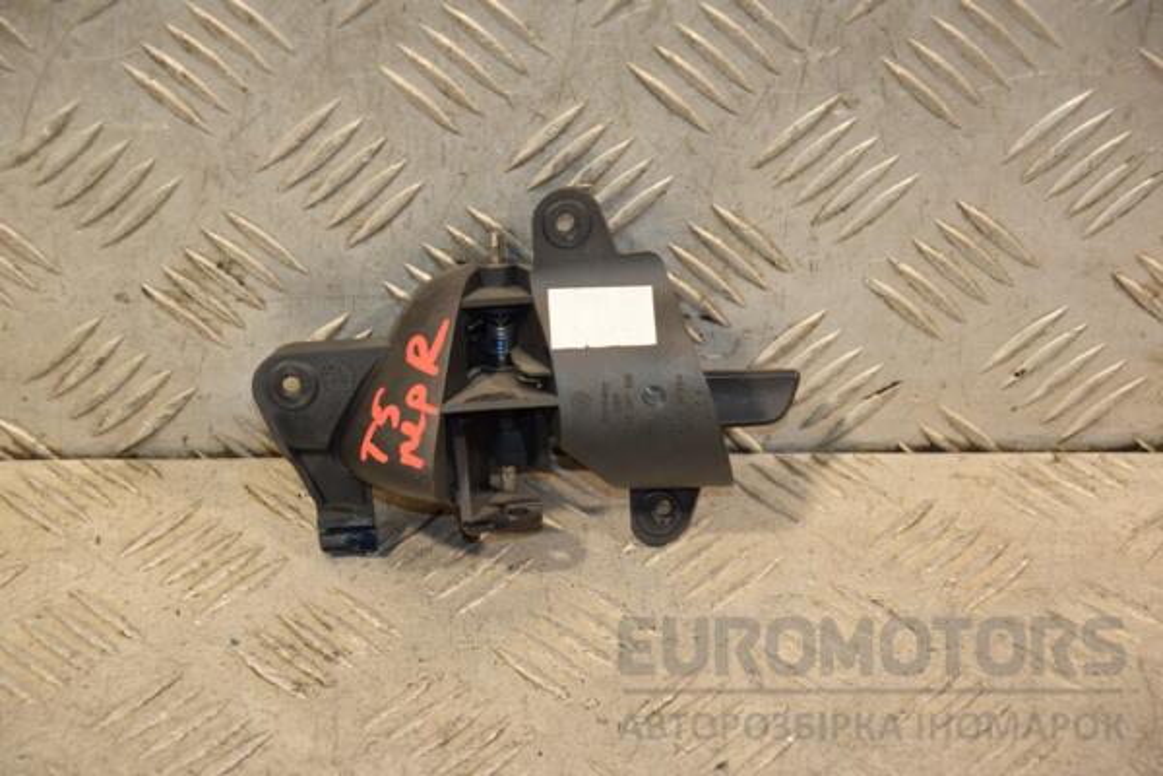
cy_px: 388
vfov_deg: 11.4
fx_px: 3876
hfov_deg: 17.1
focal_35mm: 120
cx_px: 582
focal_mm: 80
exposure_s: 1/160
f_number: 5.3
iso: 800
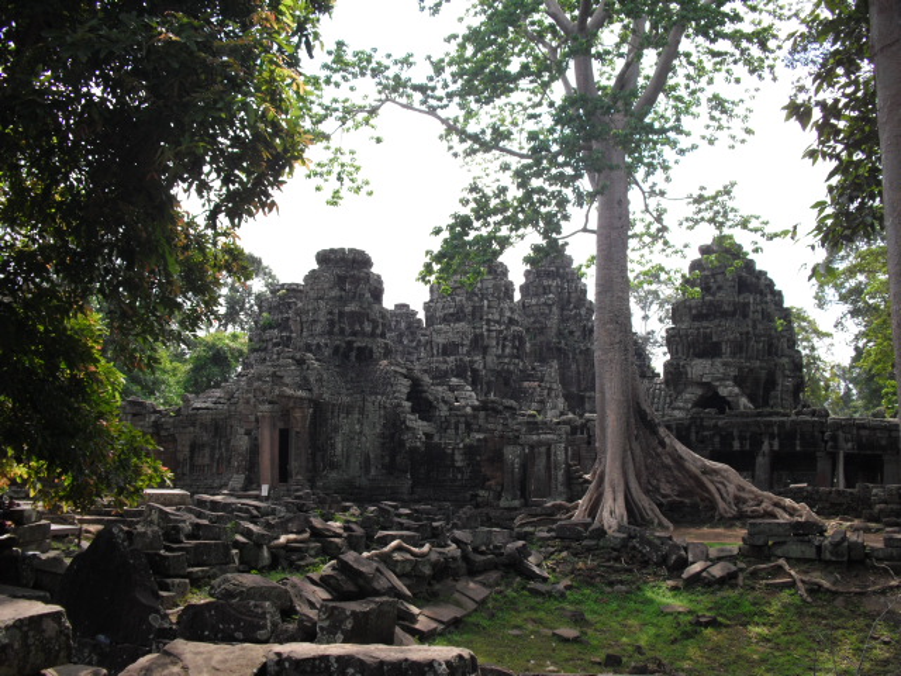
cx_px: 450
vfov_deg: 39.7
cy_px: 338
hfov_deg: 51.4
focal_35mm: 36
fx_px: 937
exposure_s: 1/80
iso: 100
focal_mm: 6.3
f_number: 7.8
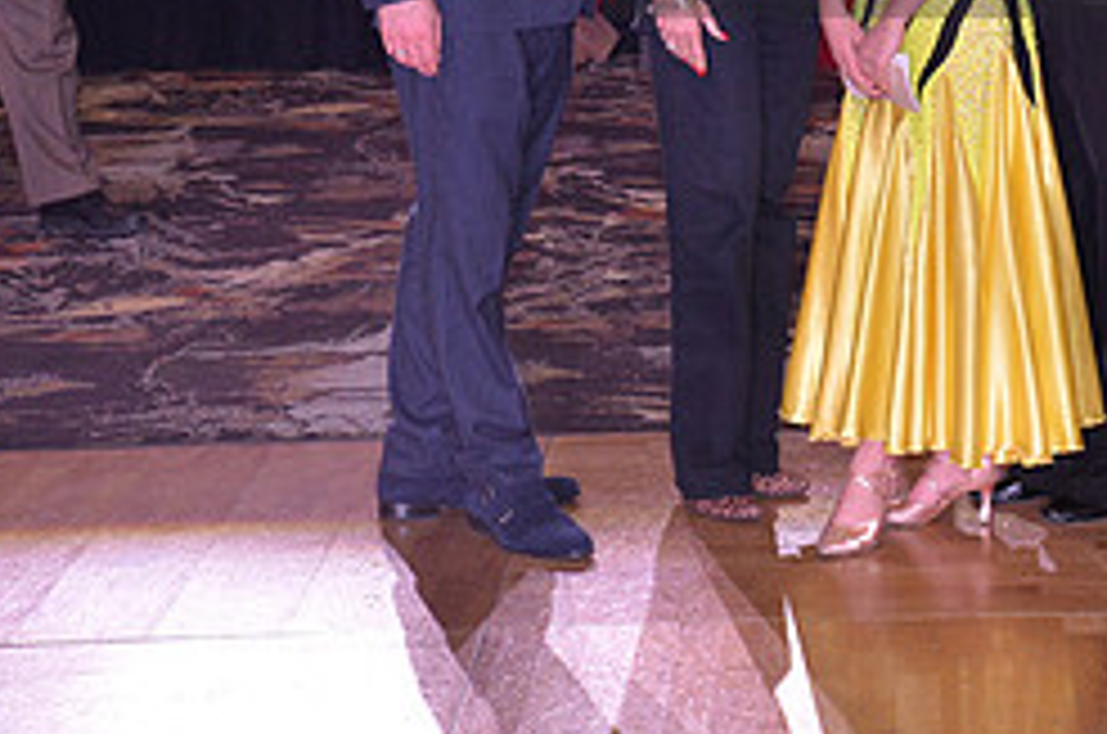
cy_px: -101
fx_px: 3621
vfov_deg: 11.4
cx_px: 1094
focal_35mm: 118
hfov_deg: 17.0
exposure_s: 1/250
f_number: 5.6
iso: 2500
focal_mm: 50
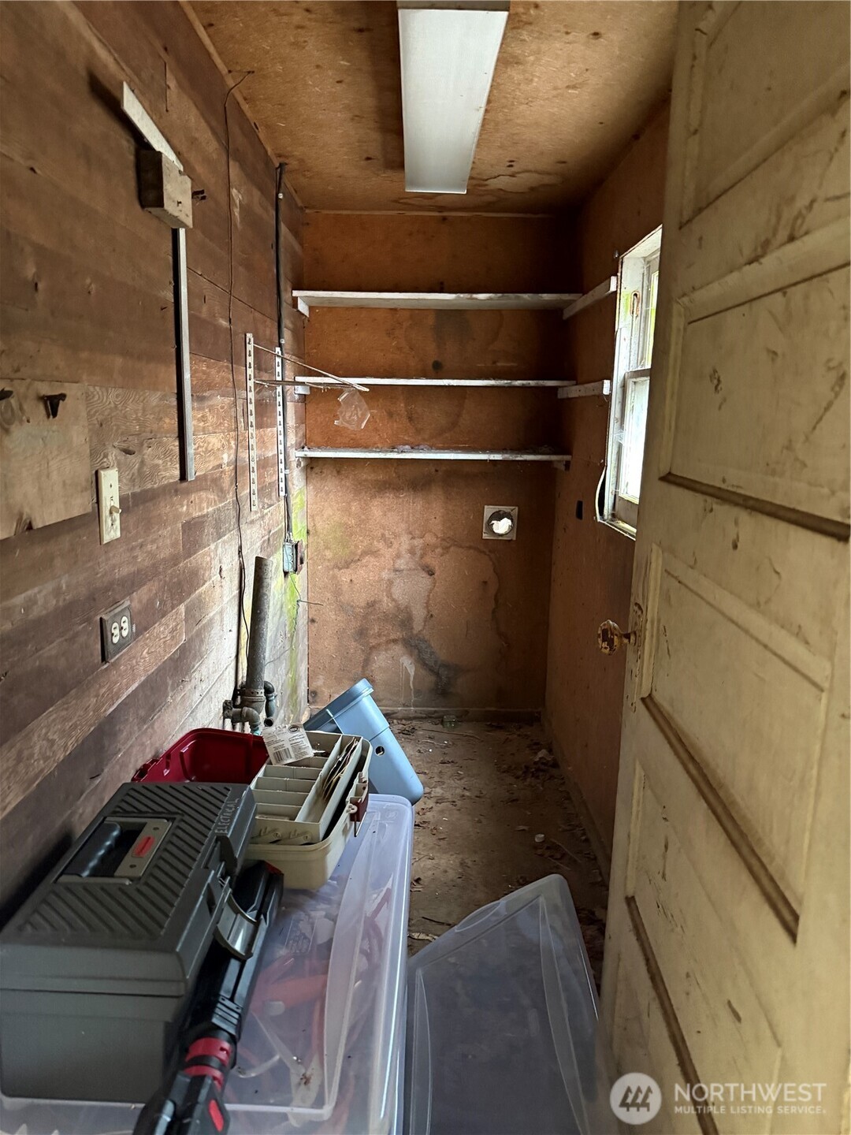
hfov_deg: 56.8
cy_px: 568
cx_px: 426
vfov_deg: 71.6
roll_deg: -2.5
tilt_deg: -12.7
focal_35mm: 24
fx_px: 787
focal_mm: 6.76
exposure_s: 1/35
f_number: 1.78
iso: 1000
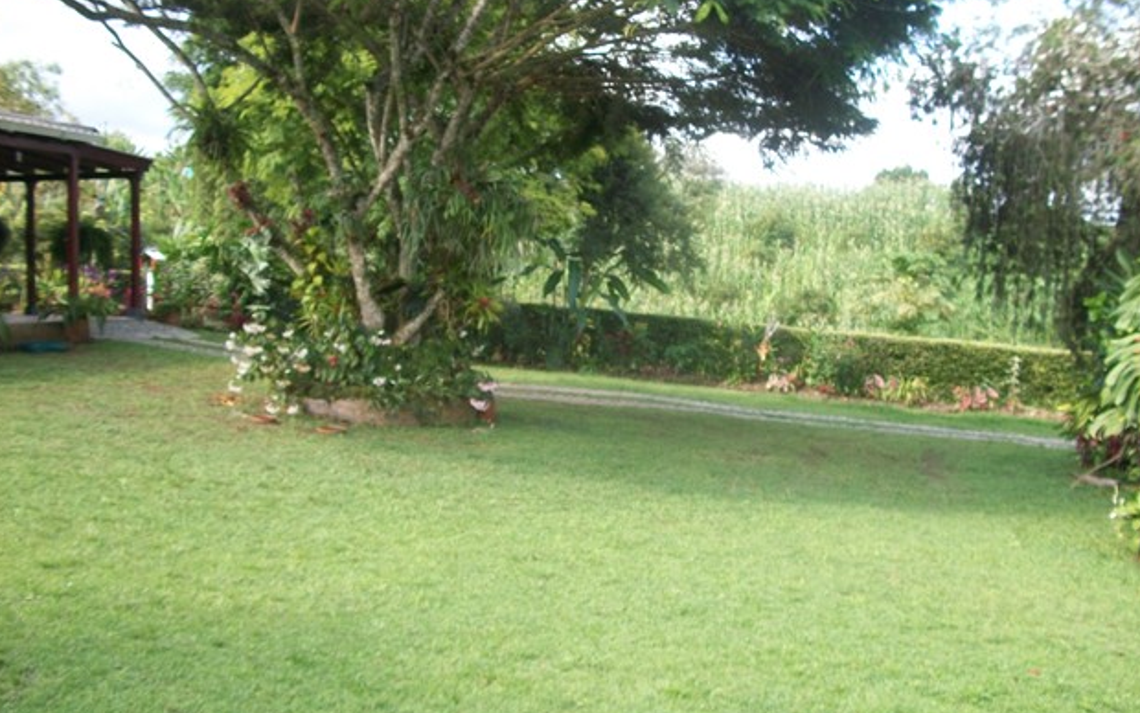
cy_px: 386
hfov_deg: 55.3
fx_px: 1088
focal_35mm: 35
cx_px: 576
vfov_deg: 36.3
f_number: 2.9
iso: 80
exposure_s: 1/160
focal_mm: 5.7
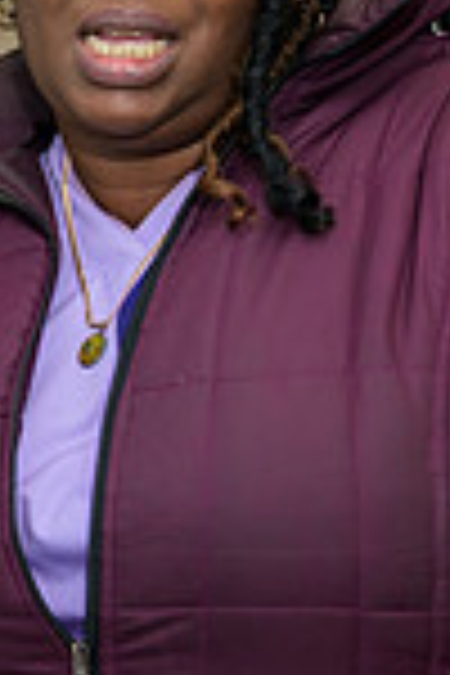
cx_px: -639
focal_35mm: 93
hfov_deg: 11.9
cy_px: 335
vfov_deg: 21.9
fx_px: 1744
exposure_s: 1/125
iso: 200
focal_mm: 24
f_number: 3.2
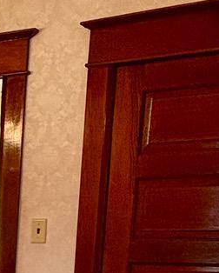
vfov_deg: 19.8
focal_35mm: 89
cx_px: -236
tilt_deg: -9.8
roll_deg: +0.2
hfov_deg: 14.2
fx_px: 720
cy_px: 355
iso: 200
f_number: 2.2
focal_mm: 2.22
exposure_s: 1/60
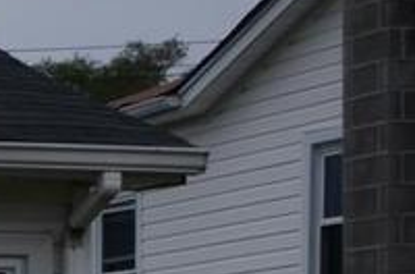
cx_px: -890
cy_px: 501
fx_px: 2735
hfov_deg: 7.5
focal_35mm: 238
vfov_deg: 5.6
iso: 100
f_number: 3.5
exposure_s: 1/125
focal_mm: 22
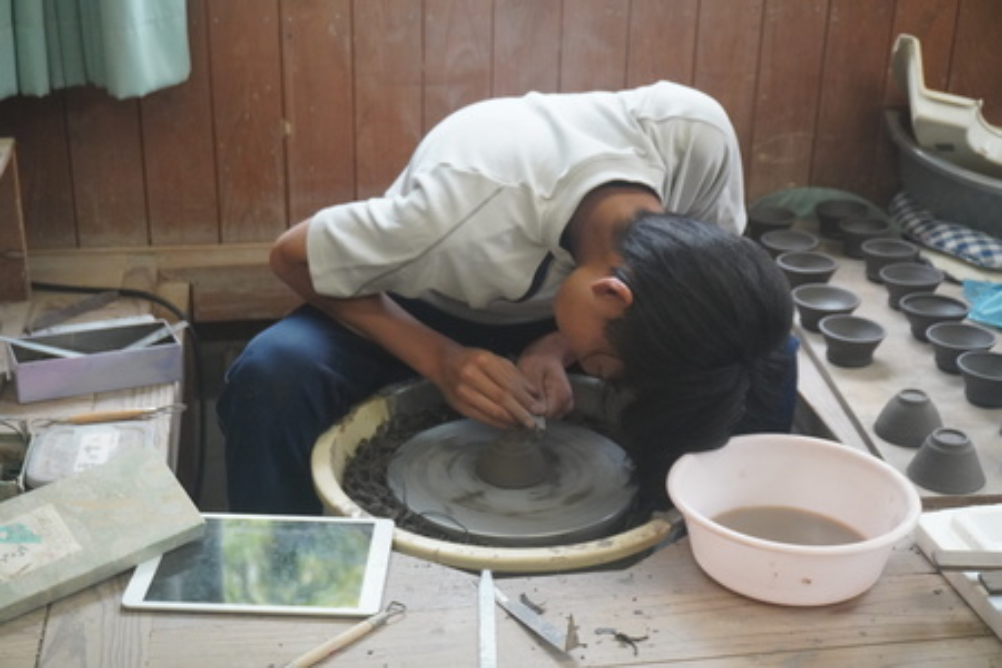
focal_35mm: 51
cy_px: 334
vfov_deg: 26.5
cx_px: 501
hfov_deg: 38.9
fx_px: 1419
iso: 3200
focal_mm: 34
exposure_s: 1/160
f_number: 5
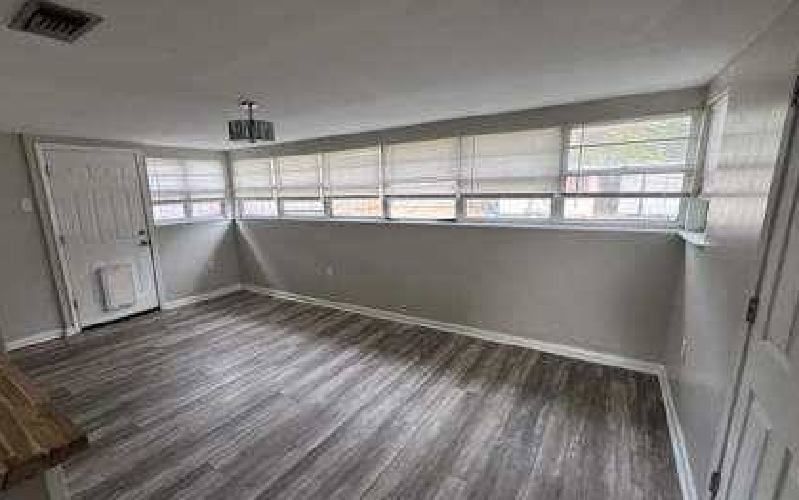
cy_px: 266
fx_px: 370
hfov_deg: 94.1
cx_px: 360
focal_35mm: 17
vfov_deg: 67.9
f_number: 2.2
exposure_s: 1/99
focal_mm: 2.22
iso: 200
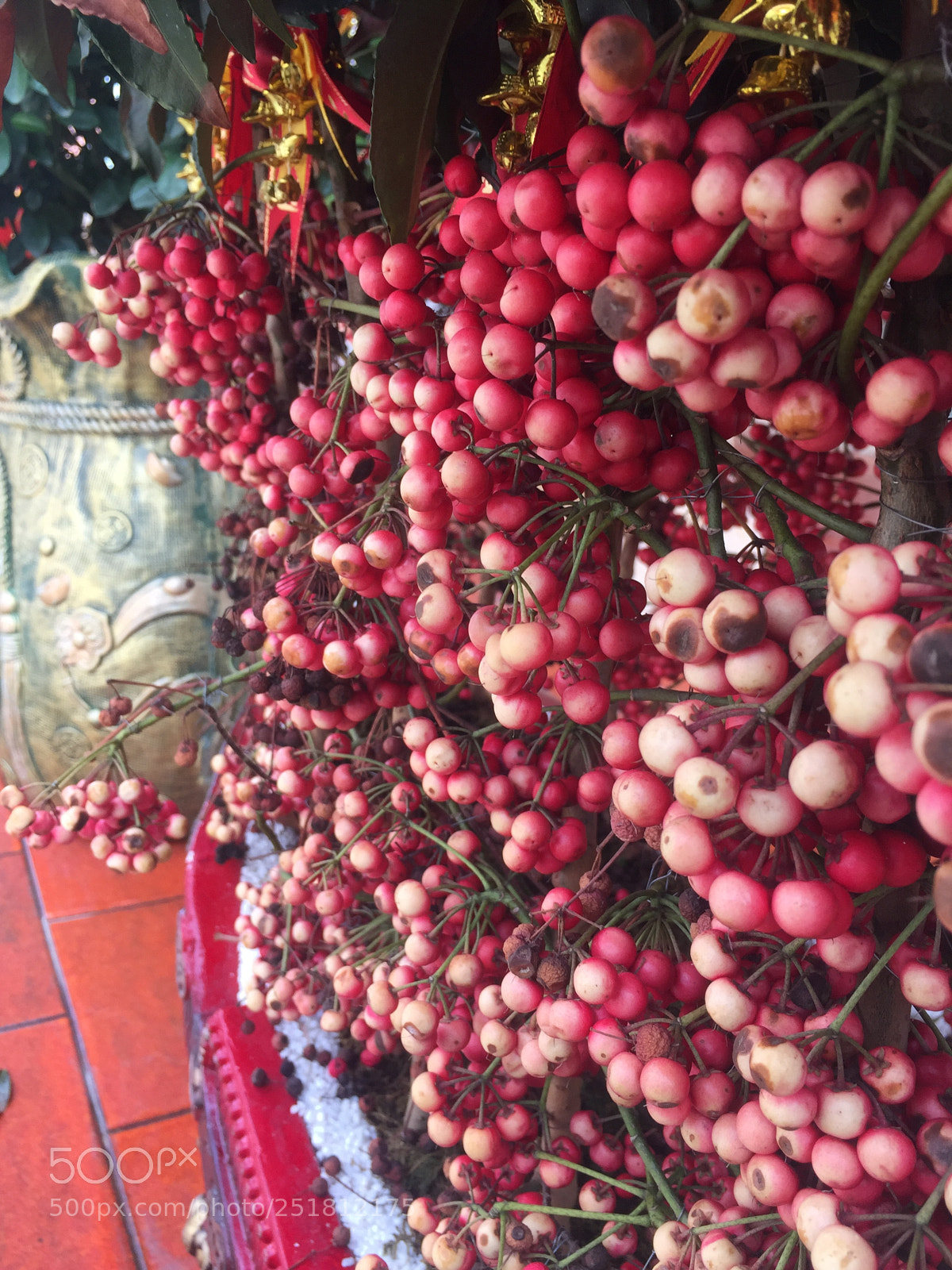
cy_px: 635
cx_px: 476
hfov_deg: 48.2
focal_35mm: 29
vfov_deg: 61.7
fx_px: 1063
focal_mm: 4.15
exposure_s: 1/150
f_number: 2.2
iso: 32
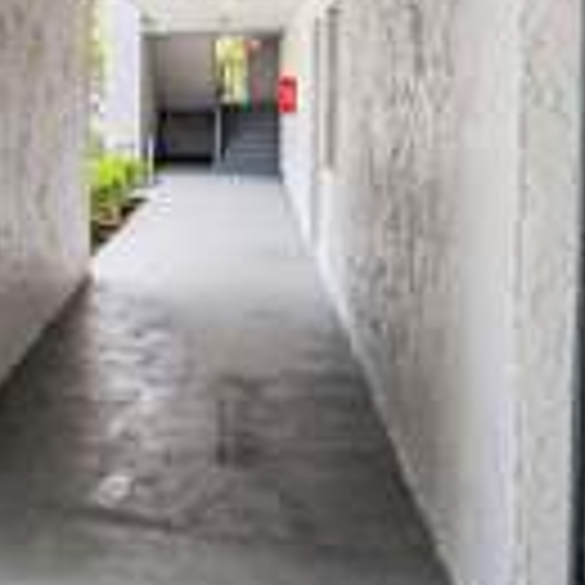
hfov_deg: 30.0
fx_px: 841
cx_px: -189
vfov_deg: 36.9
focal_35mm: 44
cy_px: 110
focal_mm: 14
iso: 3200
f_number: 8
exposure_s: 1/3200
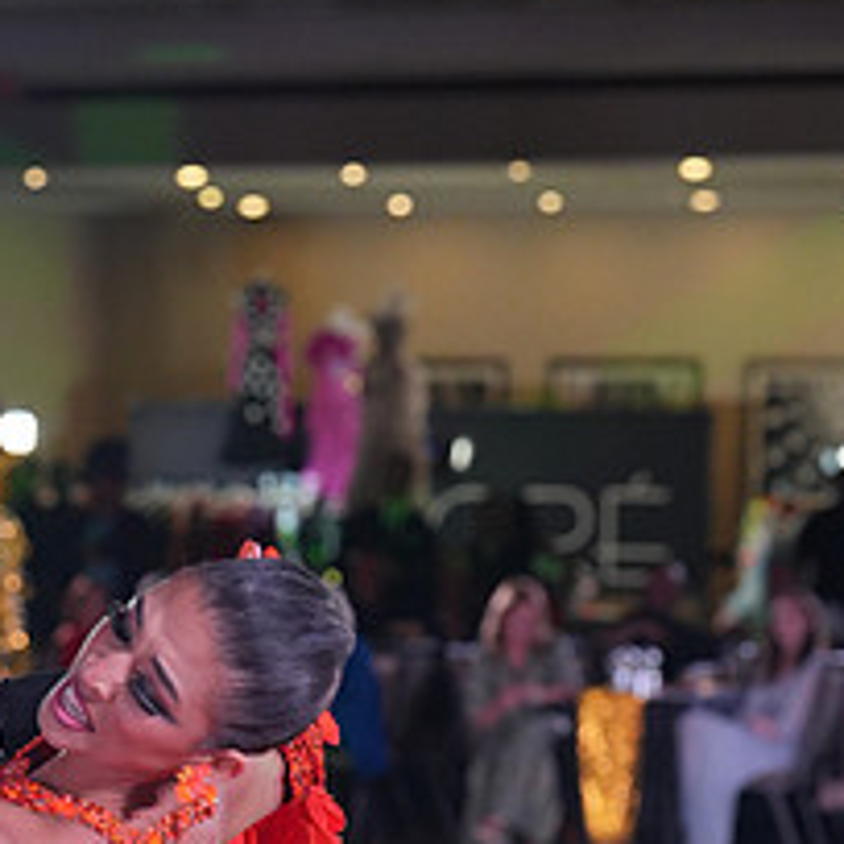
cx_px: 85
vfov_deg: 8.8
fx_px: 5407
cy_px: 1105
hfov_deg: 8.9
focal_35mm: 196
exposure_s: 1/400
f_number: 4
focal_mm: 81
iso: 1250
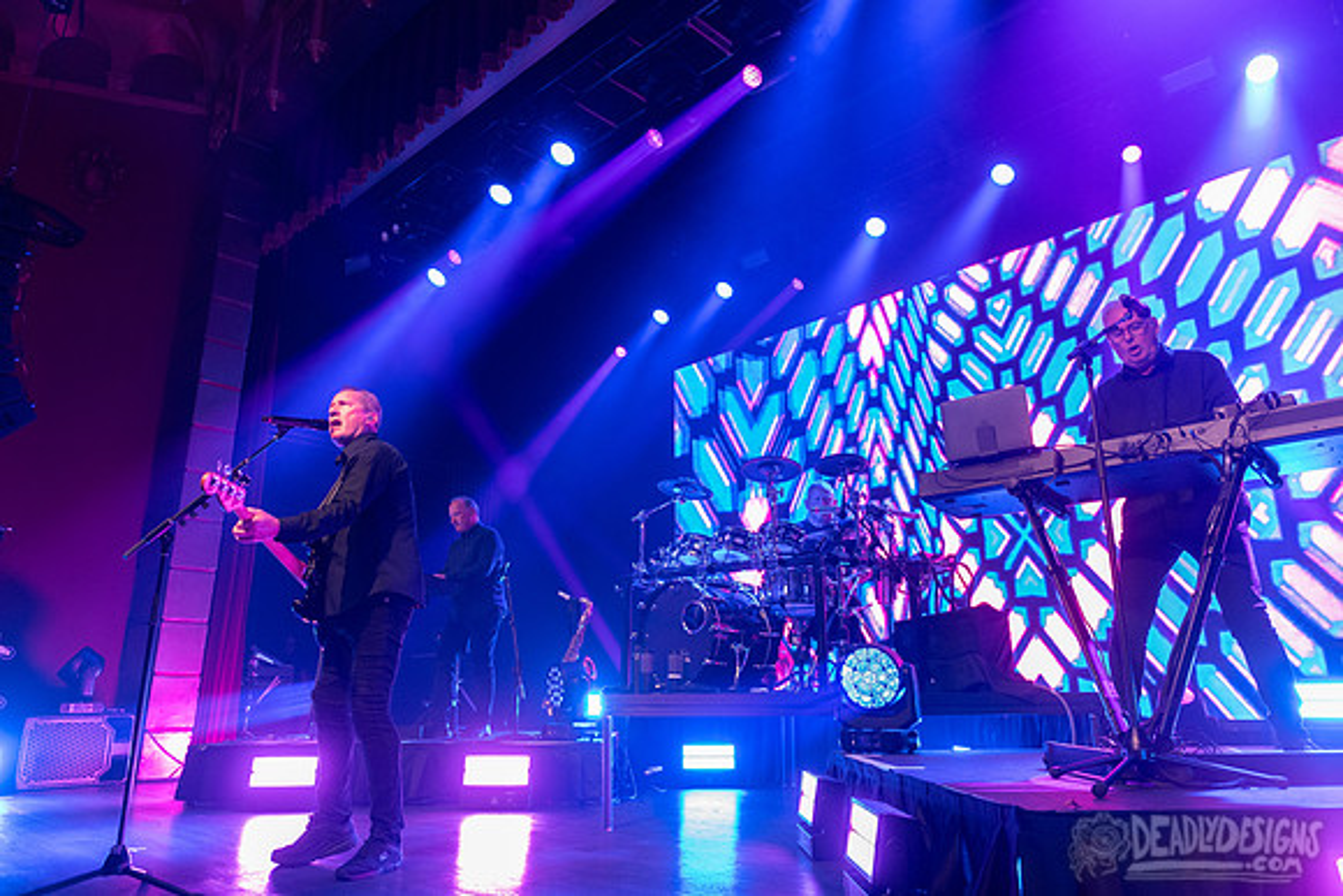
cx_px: 672
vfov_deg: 53.2
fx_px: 896
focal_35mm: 24
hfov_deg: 73.7
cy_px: 448
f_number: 3.2
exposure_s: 1/200
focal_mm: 24
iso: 2500
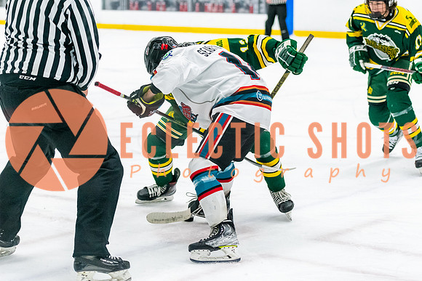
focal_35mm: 102
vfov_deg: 13.4
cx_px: 225
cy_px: 100
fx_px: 1199
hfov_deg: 20.0
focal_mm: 70
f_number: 2.8
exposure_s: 1/800
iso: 4000
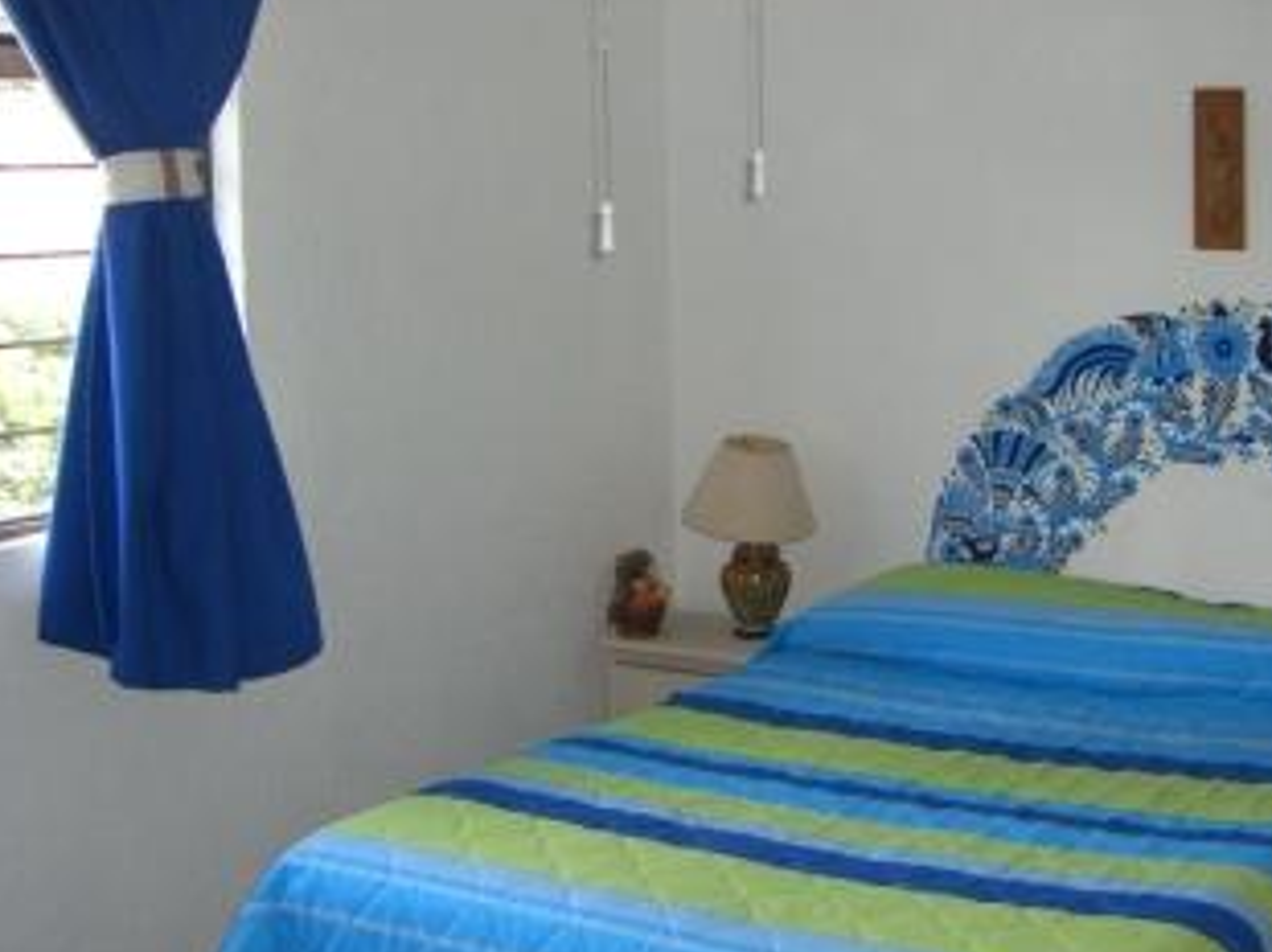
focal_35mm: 55
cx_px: 878
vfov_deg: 26.5
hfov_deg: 34.5
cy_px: 443
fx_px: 2019
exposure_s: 1/60
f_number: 2.7
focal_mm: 6.2
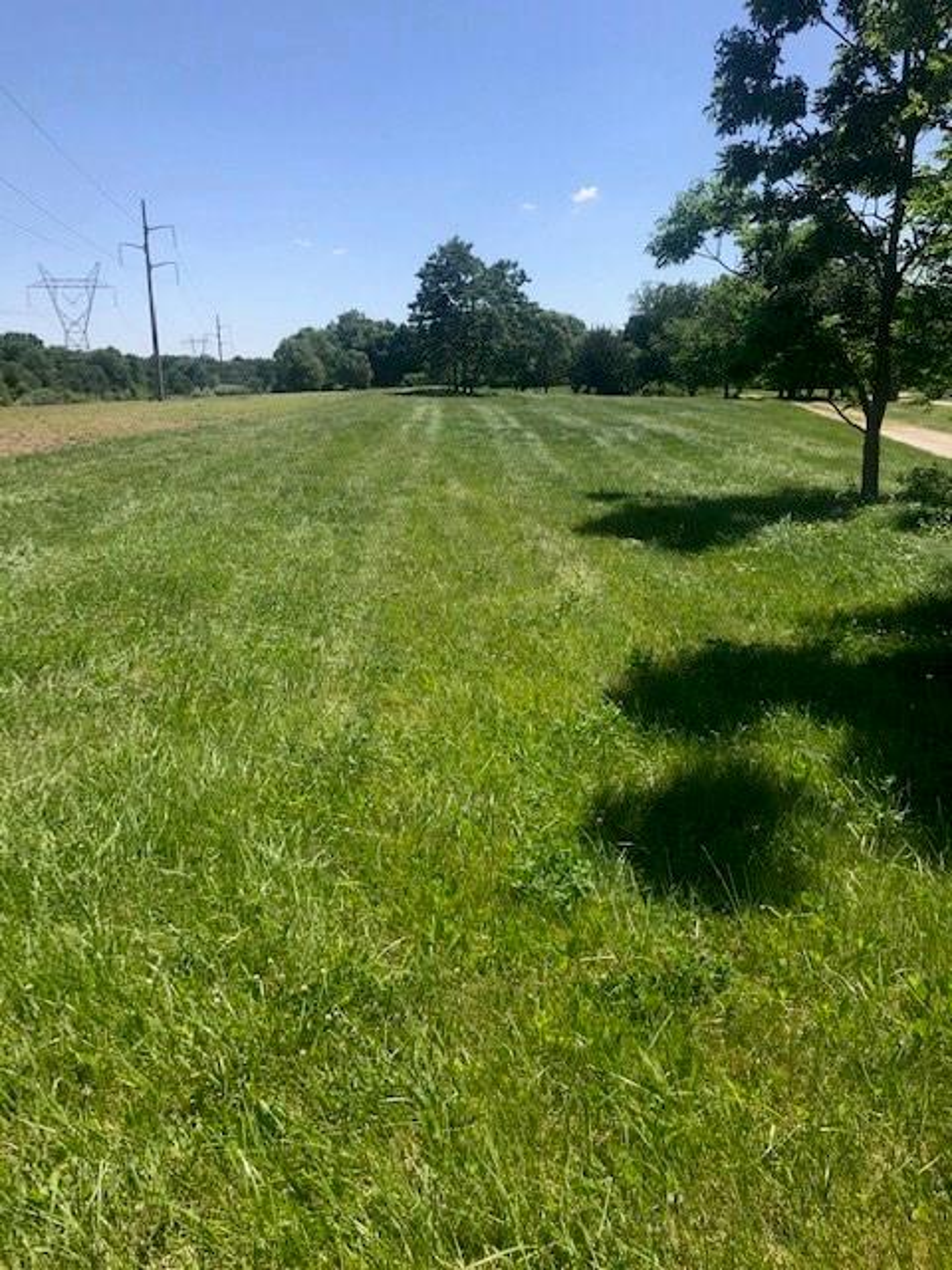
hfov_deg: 49.7
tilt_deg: -13.5
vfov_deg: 63.4
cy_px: 635
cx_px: 476
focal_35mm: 28
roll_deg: +0.2
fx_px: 1027
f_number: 1.8
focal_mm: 3.99
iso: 20
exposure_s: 1/2227
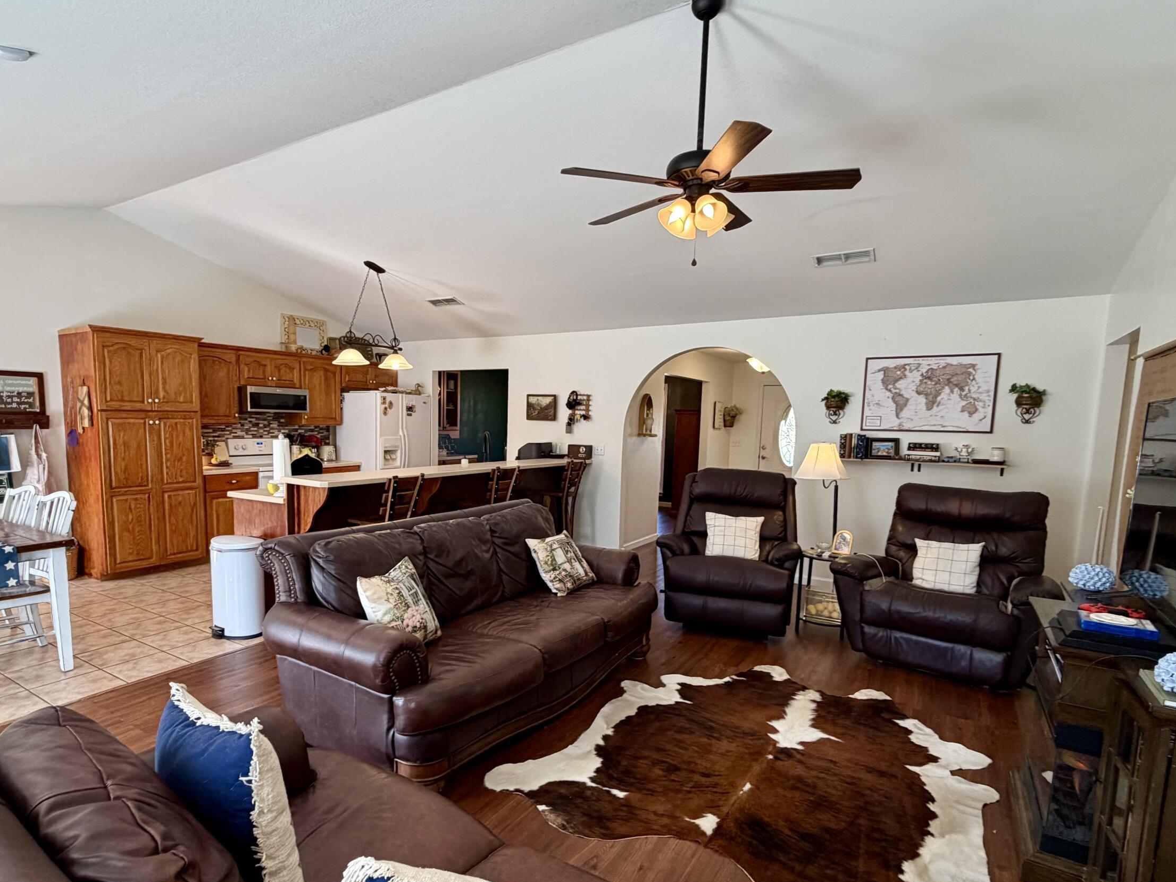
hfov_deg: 84.4
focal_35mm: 19
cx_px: 525
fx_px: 645
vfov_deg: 68.5
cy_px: 492
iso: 160
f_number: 2.2
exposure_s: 1/120
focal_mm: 2.22
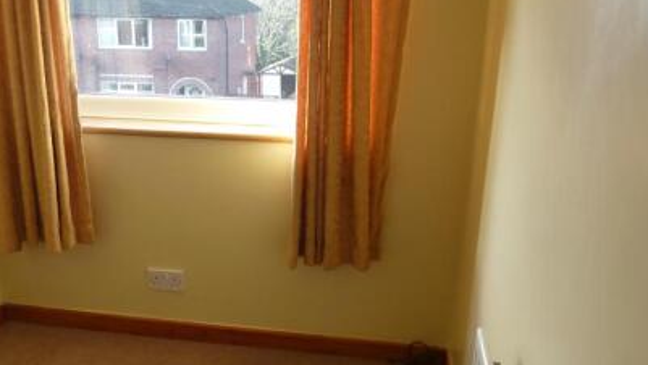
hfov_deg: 52.6
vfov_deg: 31.1
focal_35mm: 38
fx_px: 653
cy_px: 232
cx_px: 277
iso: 125
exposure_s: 1/60
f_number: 3.3
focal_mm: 4.3
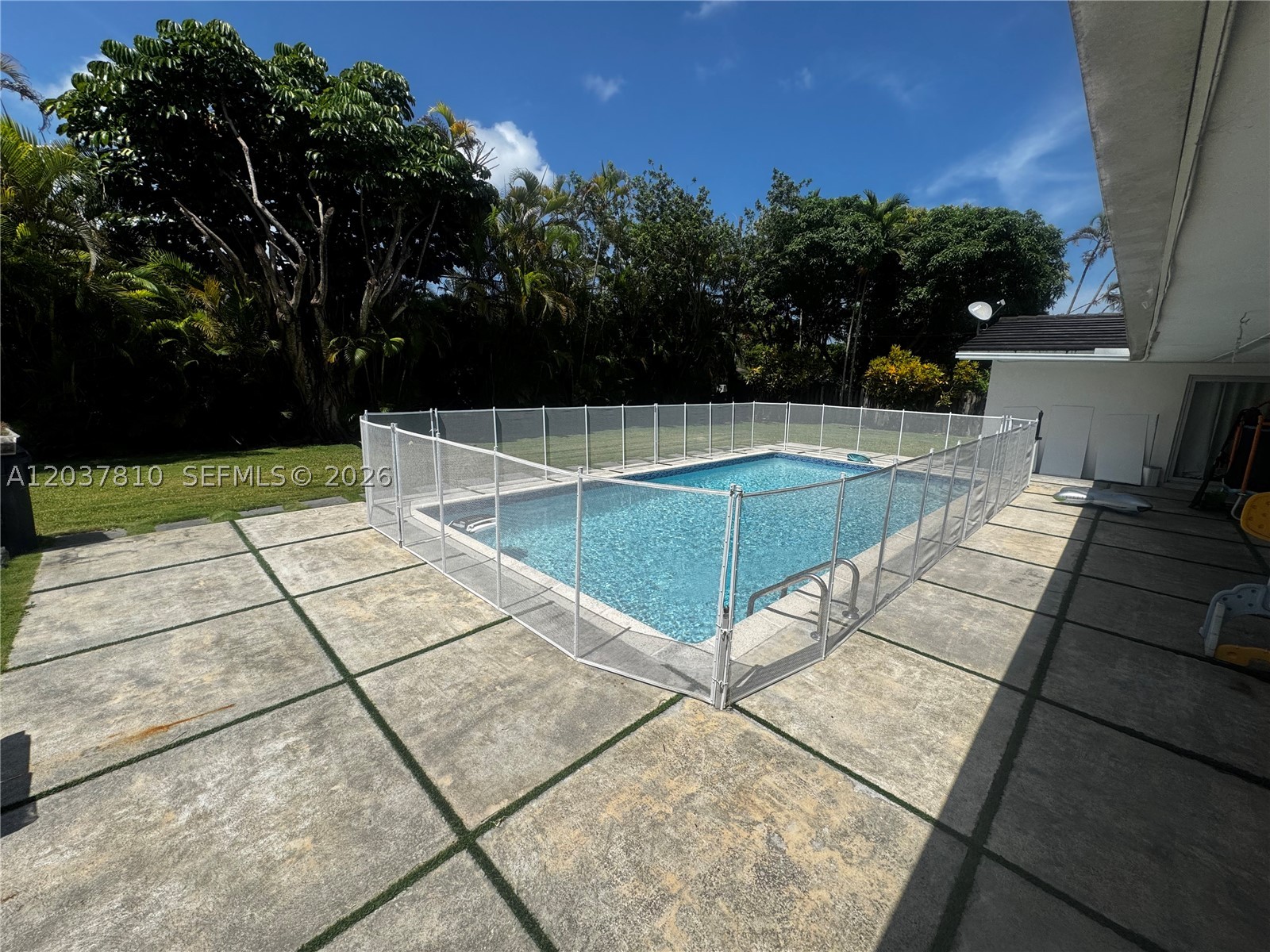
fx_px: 514
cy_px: 476
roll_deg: -1.6
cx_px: 635
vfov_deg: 85.7
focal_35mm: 14
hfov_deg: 102.1
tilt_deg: -12.2
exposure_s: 1/3906
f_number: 2.2
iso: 50
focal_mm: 2.22
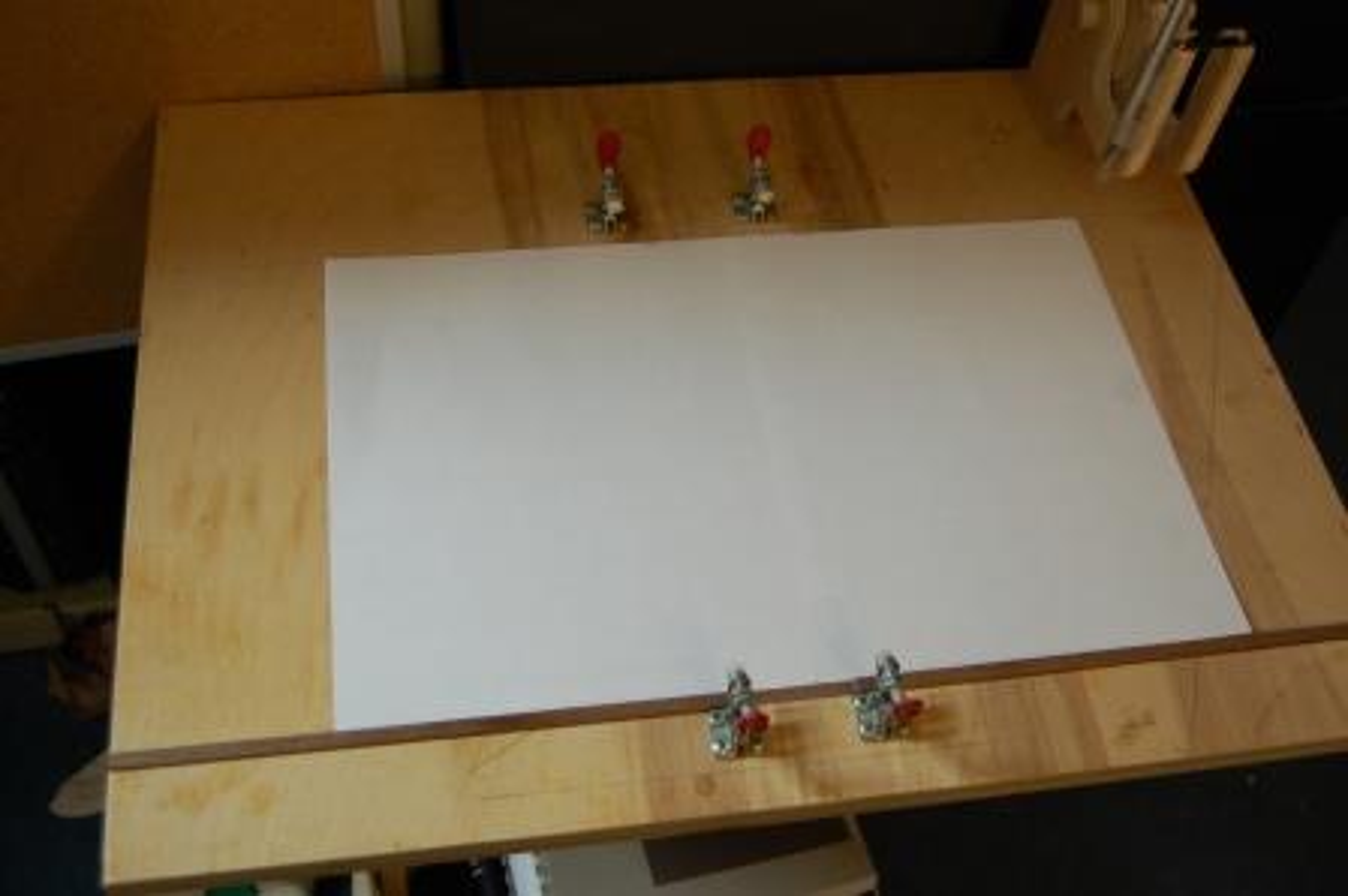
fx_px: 1459
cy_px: 448
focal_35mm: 39
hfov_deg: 49.6
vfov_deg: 34.2
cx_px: 674
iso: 450
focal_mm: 26
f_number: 4
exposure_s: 1/30
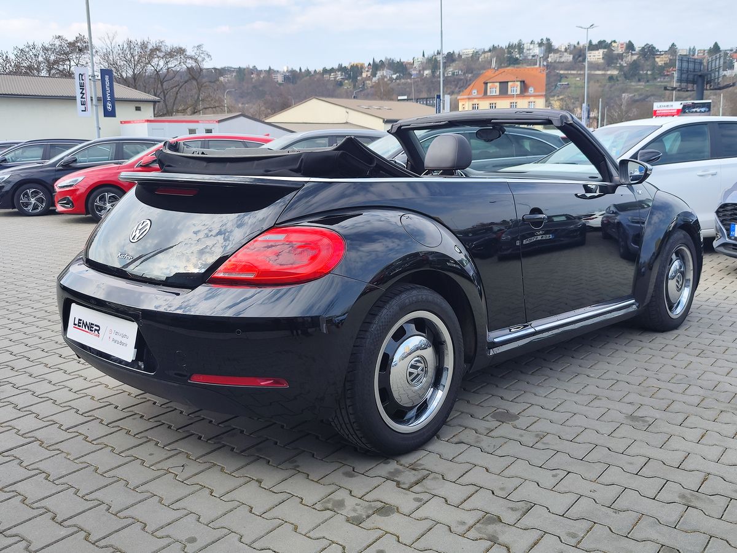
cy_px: 276
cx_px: 368
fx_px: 490
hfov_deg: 73.9
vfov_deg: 58.9
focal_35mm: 23
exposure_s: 1/498
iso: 50
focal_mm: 7.01
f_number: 1.69
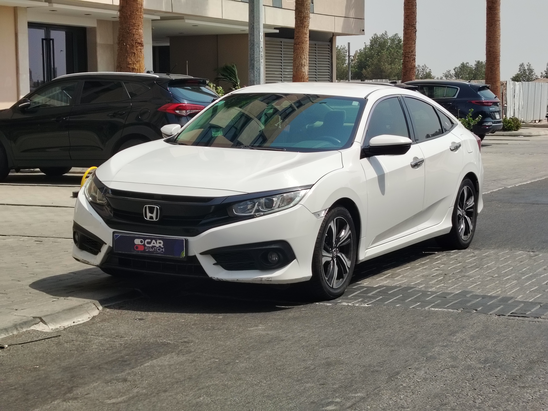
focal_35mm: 71
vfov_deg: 20.7
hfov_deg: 27.4
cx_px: 274
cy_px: 206
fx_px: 1124
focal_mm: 5.25
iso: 101
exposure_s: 1/1248
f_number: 1.75
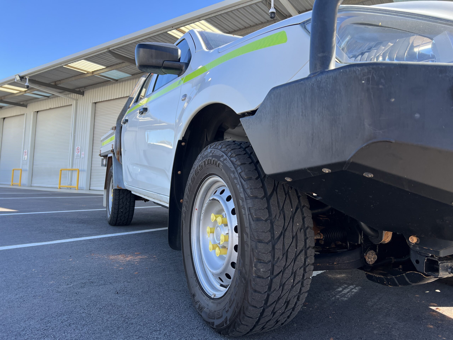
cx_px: 226
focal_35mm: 26
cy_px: 170
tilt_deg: +2.9
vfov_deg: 53.1
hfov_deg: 67.3
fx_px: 340
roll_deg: -2.2
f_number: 1.5
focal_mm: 5.7
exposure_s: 1/803
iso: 50
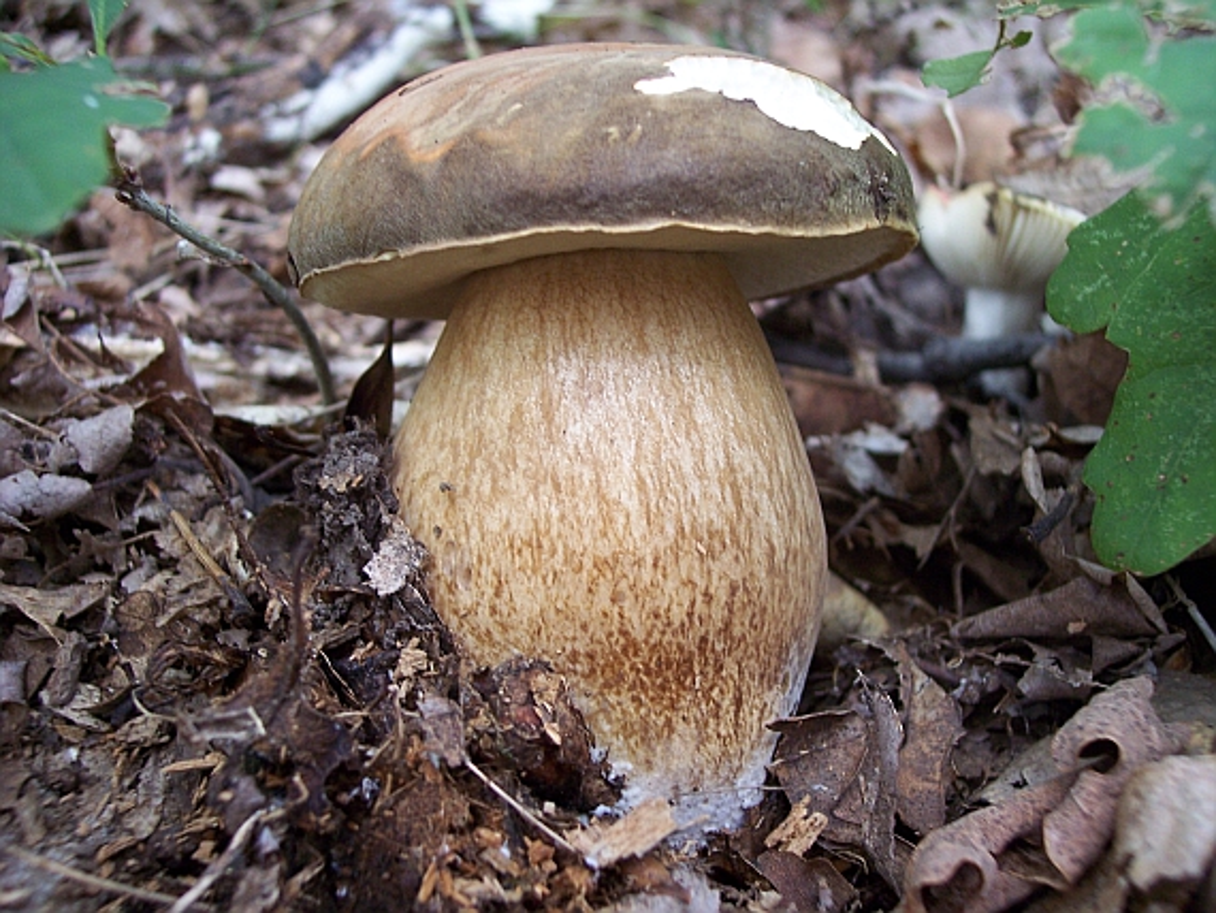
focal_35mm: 39
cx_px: 608
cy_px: 456
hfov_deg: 47.8
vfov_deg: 36.8
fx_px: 1371
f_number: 3.4
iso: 140
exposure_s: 1/30
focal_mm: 8
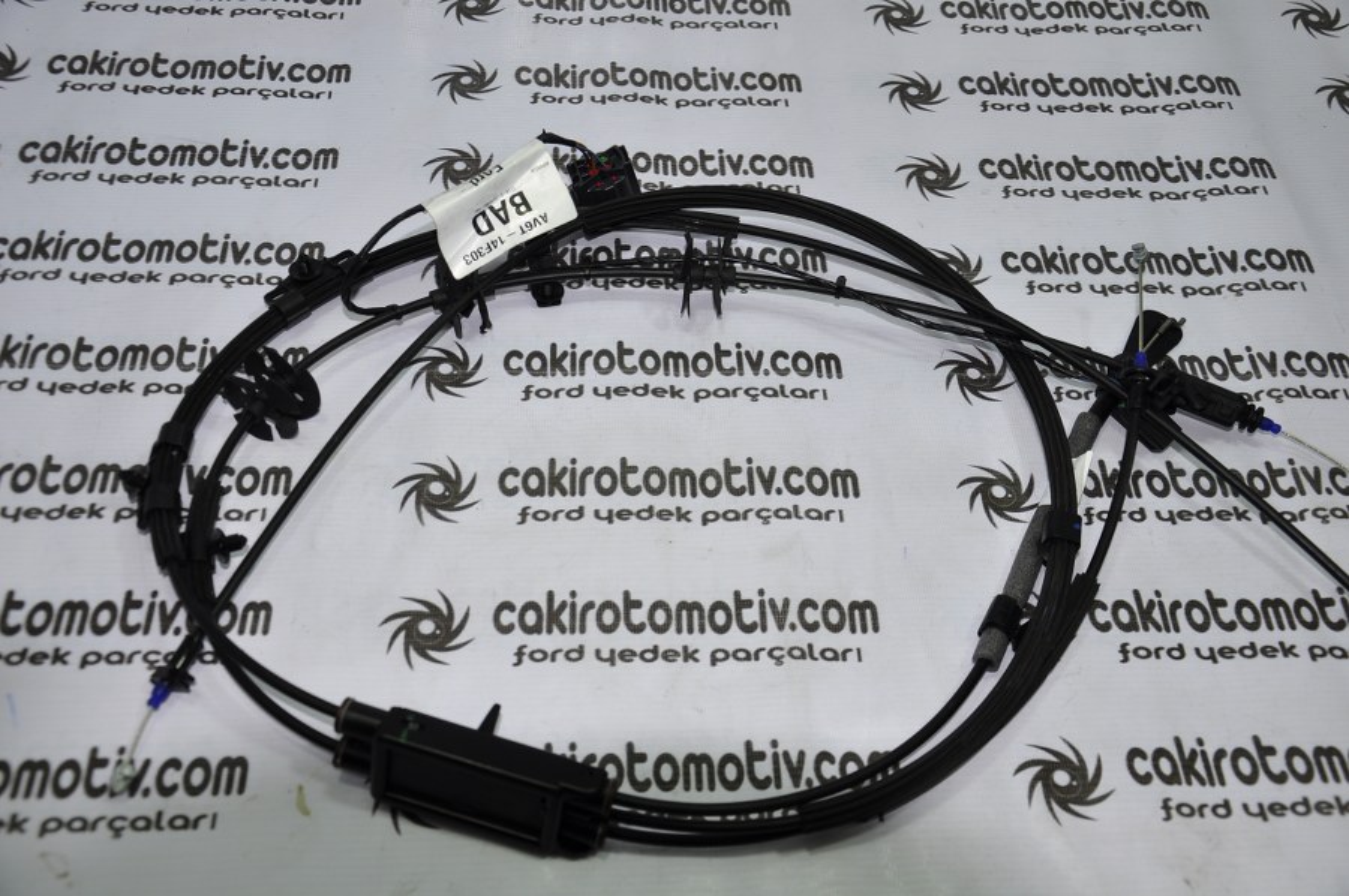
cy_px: 448
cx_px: 674
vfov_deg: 31.8
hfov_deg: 46.4
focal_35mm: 42
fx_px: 1572
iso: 200
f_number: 4.5
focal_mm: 28
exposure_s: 1/100
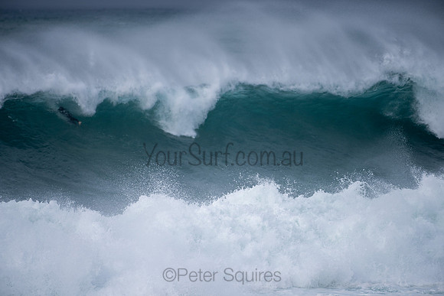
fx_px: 6644
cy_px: 148
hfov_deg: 3.8
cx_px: 222
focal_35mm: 539
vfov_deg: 2.6
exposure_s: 1/1000
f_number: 5.6
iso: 90
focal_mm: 500
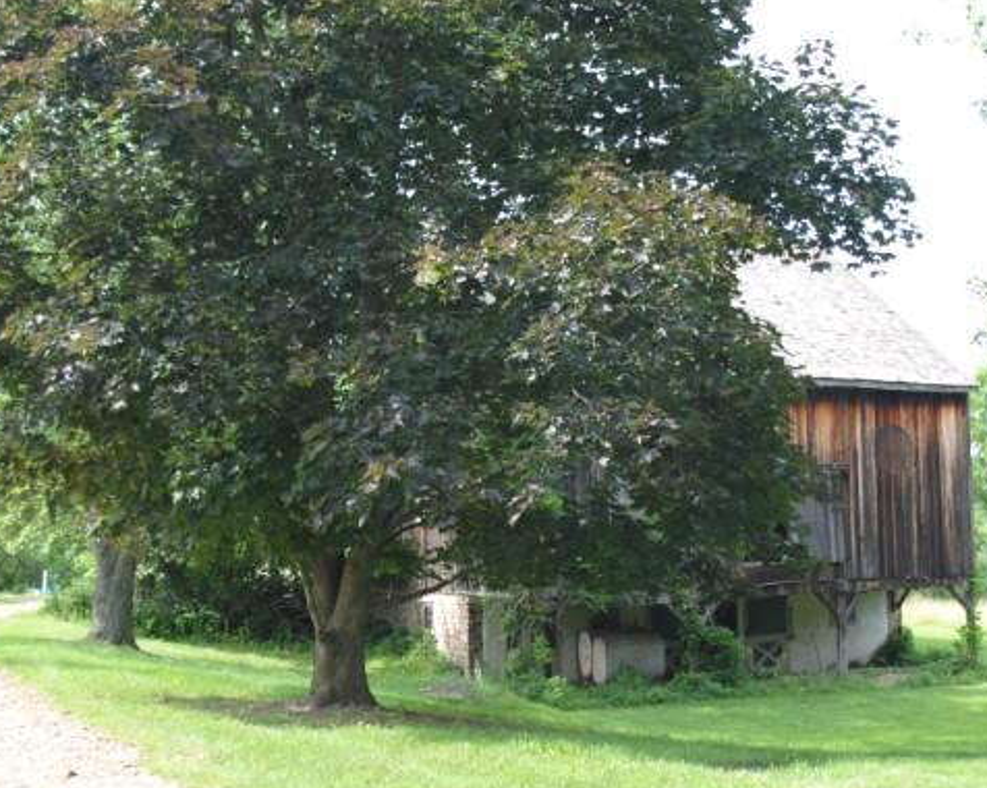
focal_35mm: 51
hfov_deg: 36.4
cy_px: 460
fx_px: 1489
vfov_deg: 29.6
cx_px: 648
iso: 200
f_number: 4.5
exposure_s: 1/160
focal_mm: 24
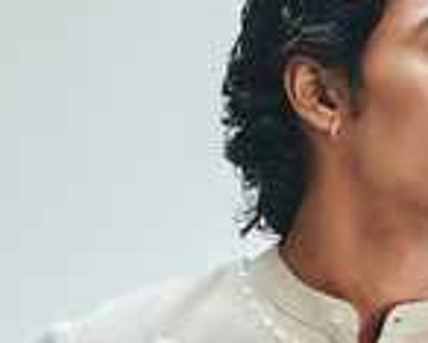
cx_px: 346
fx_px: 2053
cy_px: 600
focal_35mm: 162
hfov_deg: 11.9
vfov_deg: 9.2
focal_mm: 48
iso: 400
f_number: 8
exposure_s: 1/125
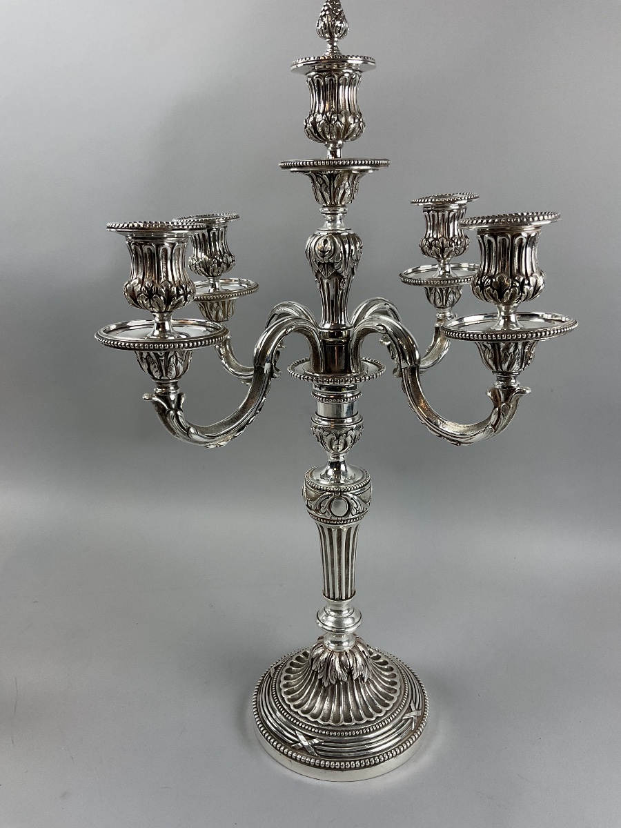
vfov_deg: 61.7
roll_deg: +1.4
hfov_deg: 48.2
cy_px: 414
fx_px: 694
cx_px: 310
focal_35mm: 29
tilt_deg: -18.0
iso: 50
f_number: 1.8
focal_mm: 3
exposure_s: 1/100
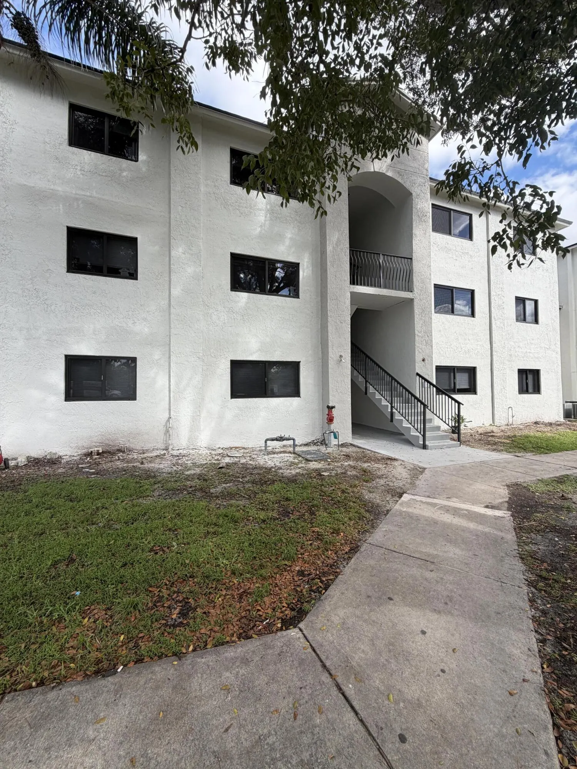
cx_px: 288
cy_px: 384
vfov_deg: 102.1
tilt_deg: +1.1
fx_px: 311
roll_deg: -0.2
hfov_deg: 85.7
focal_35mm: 14
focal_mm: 2.22
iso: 40
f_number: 2.2
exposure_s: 1/540
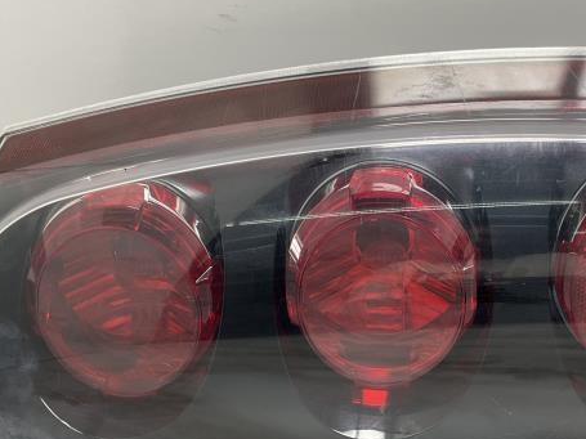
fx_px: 863
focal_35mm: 51
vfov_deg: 28.1
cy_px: 328
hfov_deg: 37.0
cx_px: 402
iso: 25
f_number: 1.8
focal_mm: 3
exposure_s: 1/121
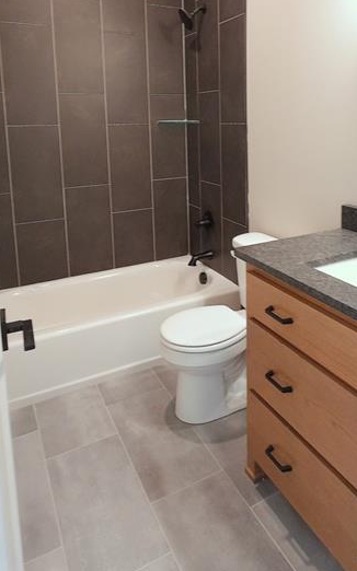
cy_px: 172
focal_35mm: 27
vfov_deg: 65.8
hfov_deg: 45.7
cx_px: 220
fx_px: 421
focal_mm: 6.9
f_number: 5
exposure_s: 1/25
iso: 800
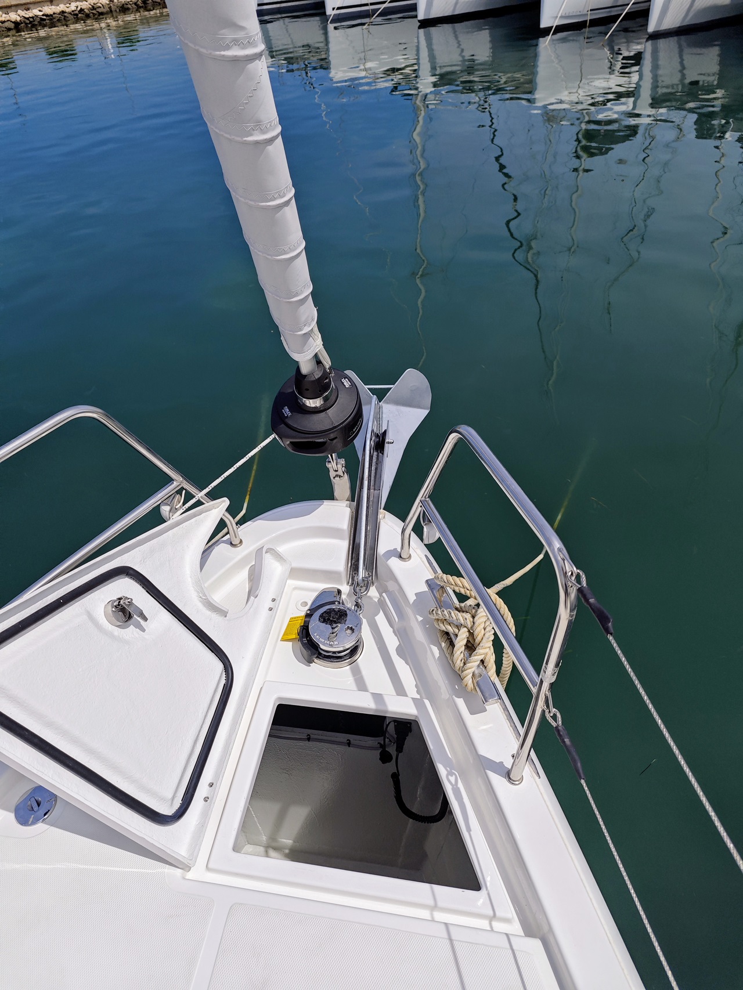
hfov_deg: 58.9
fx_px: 658
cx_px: 372
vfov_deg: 73.9
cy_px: 495
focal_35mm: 23
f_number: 1.6
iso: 50
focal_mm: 6.55
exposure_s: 1/6049
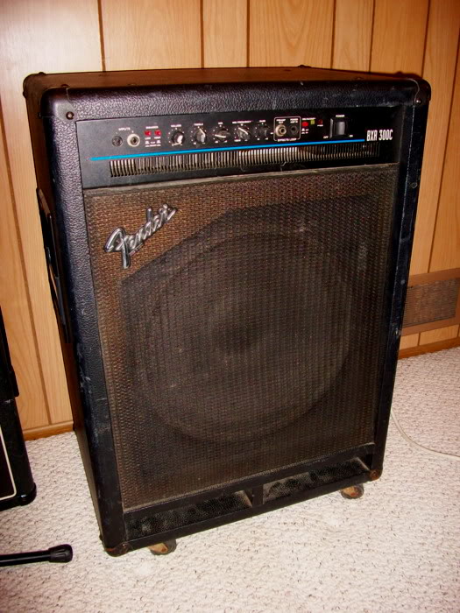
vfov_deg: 56.8
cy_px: 306
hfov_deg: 44.2
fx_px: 567
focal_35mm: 32
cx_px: 230
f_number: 2.9
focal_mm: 5.7
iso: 160
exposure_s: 1/30
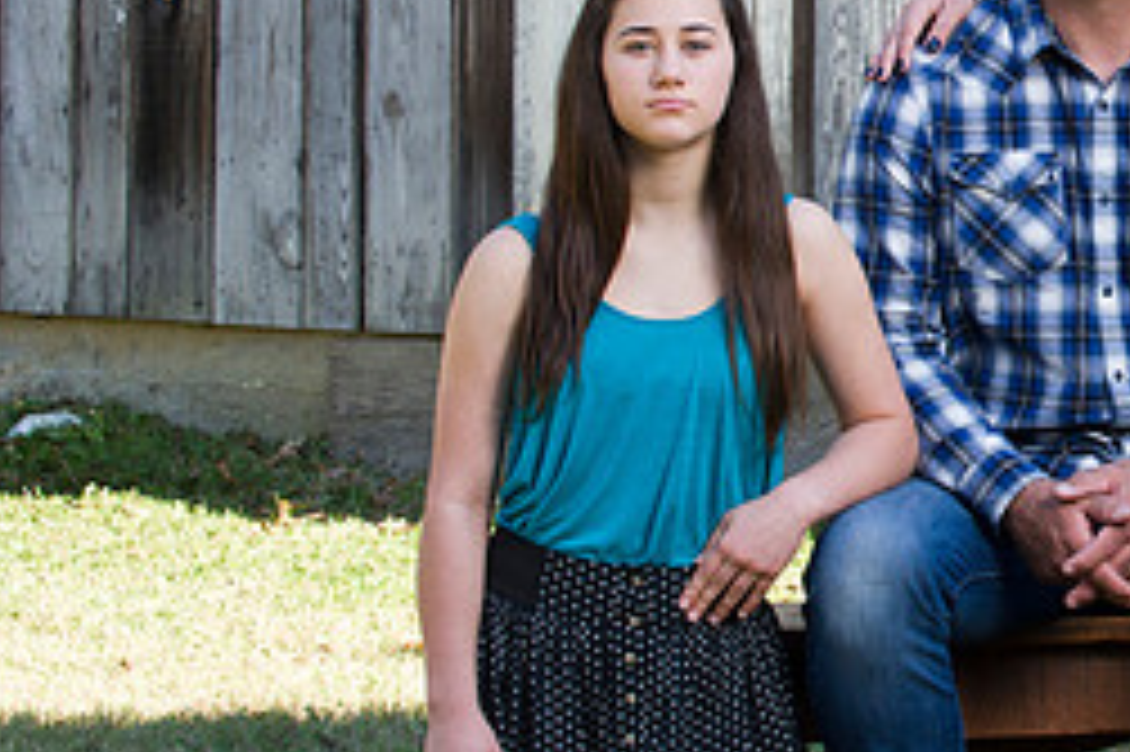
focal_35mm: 185
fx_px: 5803
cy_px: 158
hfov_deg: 11.0
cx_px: 1229
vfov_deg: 7.4
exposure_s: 1/200
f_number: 8
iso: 400
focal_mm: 80
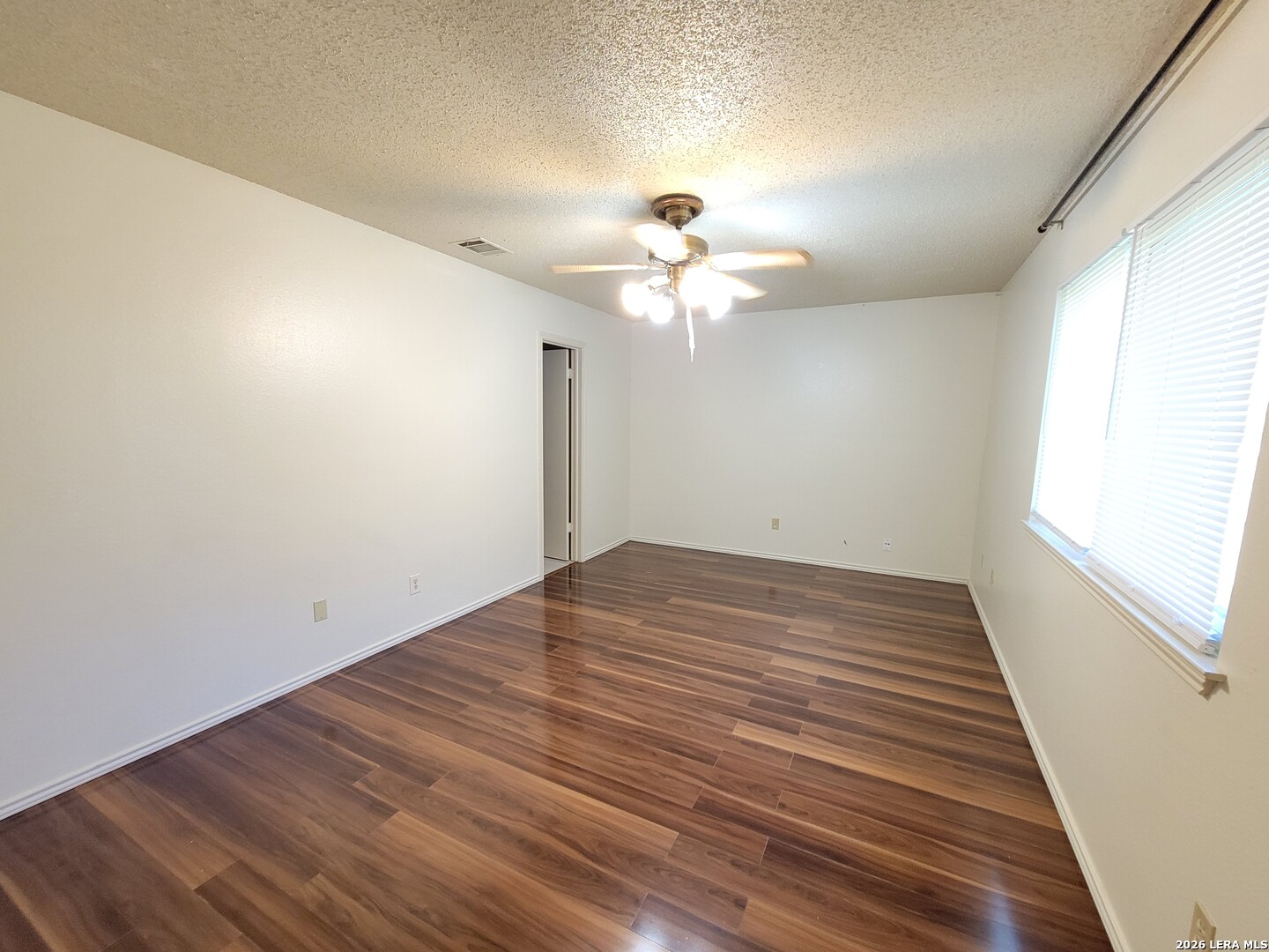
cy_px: 476
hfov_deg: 106.2
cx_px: 634
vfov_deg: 89.9
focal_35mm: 13
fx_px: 477
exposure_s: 1/40
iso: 400
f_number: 2.2
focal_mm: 2.2
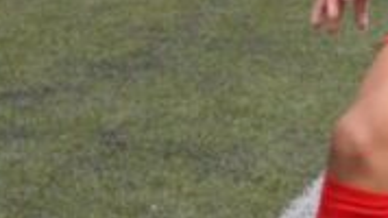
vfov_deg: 3.5
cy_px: 58
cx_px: 722
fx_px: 3538
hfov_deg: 6.1
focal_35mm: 344
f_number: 4.8
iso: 3200
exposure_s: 1/400
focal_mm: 38
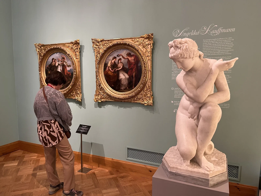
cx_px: 130
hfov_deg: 67.3
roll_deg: +0.3
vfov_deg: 53.1
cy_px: 98
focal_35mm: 26
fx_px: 196
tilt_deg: -6.2
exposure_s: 1/50
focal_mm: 5.1
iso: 125
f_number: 1.6
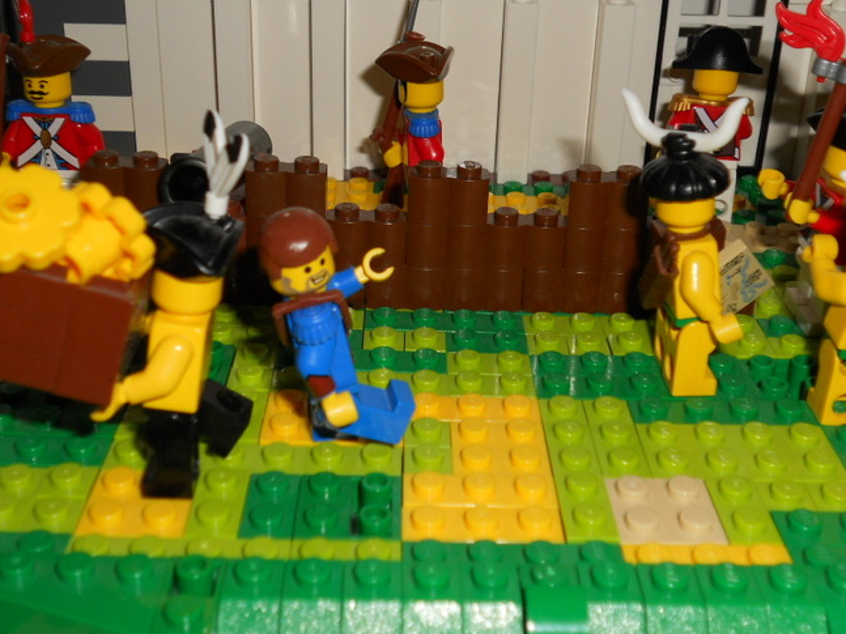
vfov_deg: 30.8
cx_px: 428
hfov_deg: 40.4
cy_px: 255
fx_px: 1148
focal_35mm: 47
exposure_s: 1/30
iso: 80
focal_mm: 6.9
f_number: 9.8
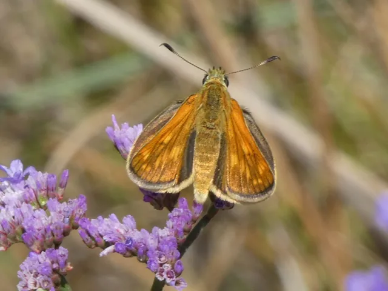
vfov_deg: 3.5
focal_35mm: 428
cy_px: 146
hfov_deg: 4.6
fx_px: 4797
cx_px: 194
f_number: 5.6
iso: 80
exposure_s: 1/160
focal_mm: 76.7
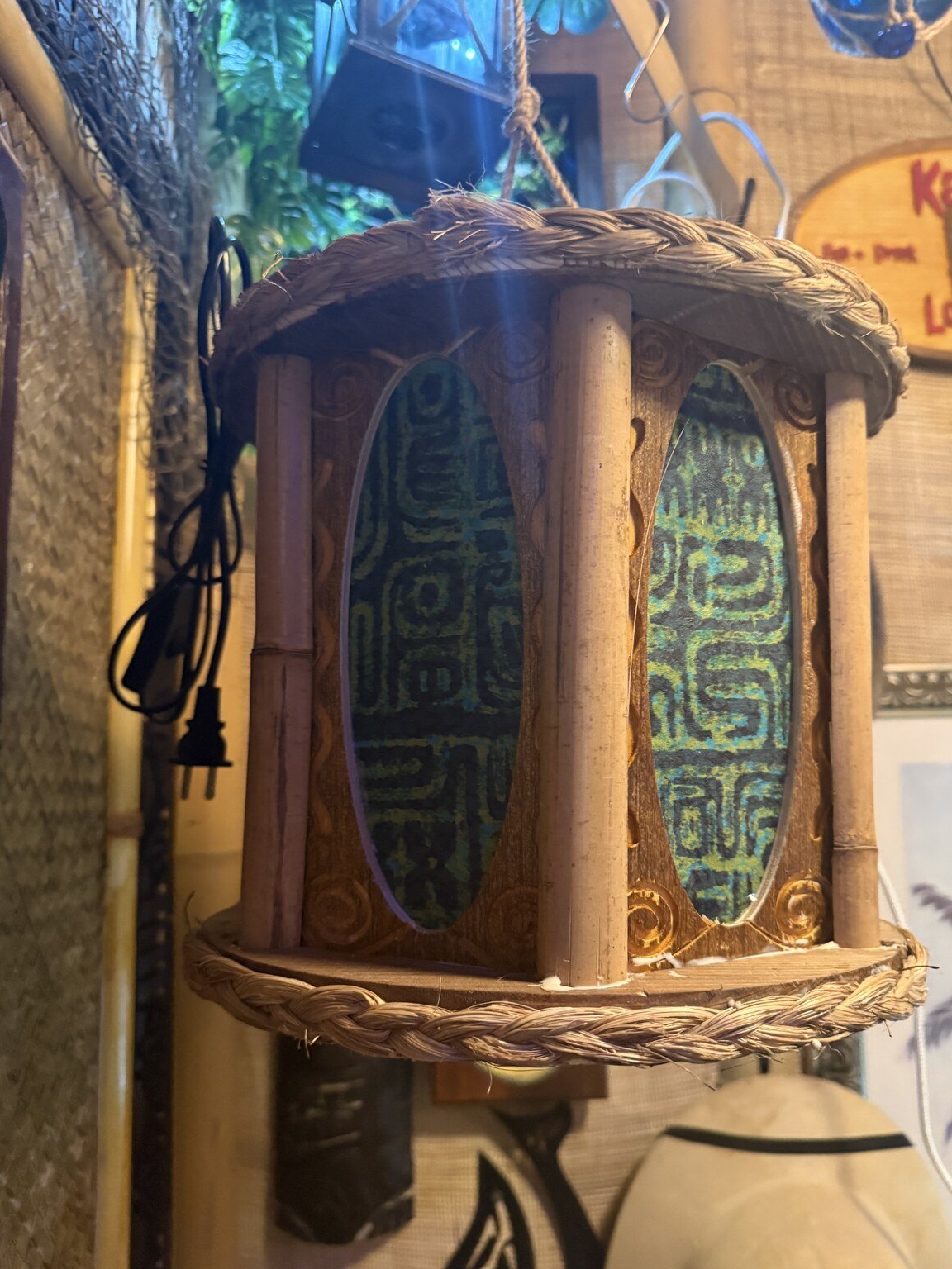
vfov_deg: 69.4
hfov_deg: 54.9
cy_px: 656
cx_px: 493
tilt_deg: +5.9
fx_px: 917
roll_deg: -2.1
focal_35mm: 25
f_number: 1.78
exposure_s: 1/40
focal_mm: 6.76
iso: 800
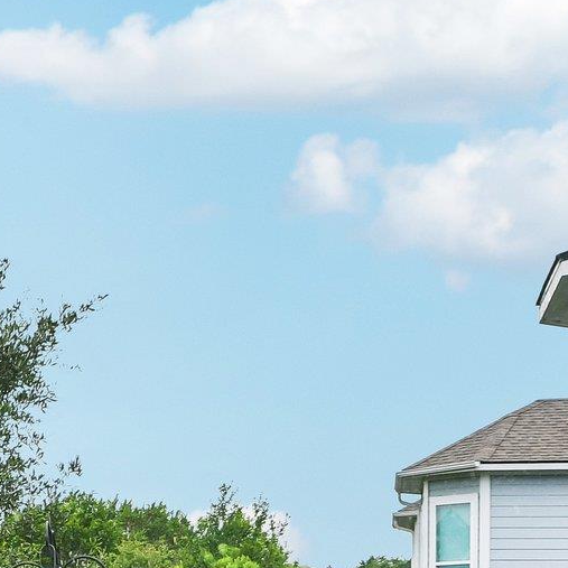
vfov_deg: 16.4
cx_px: -103
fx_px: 1912
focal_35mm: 103
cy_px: 608
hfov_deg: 16.3
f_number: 8
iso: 400
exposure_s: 1/640
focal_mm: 20
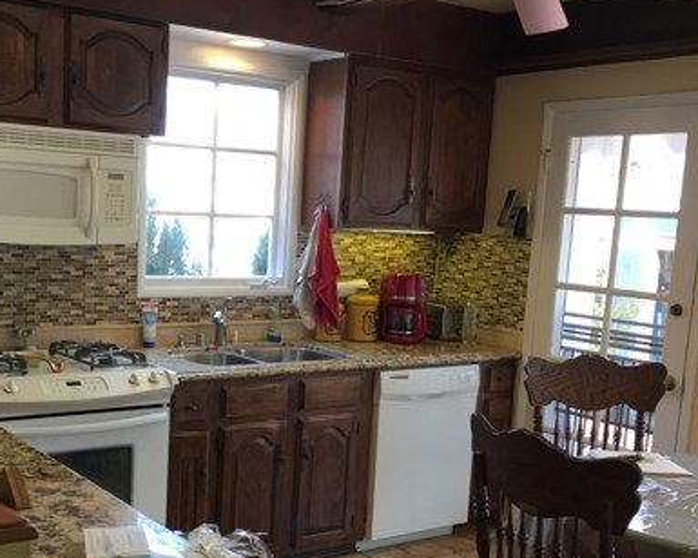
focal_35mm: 47
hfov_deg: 39.3
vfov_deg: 31.8
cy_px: 382
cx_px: 263
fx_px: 971
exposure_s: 1/30
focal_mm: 4.15
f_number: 2.2
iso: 32
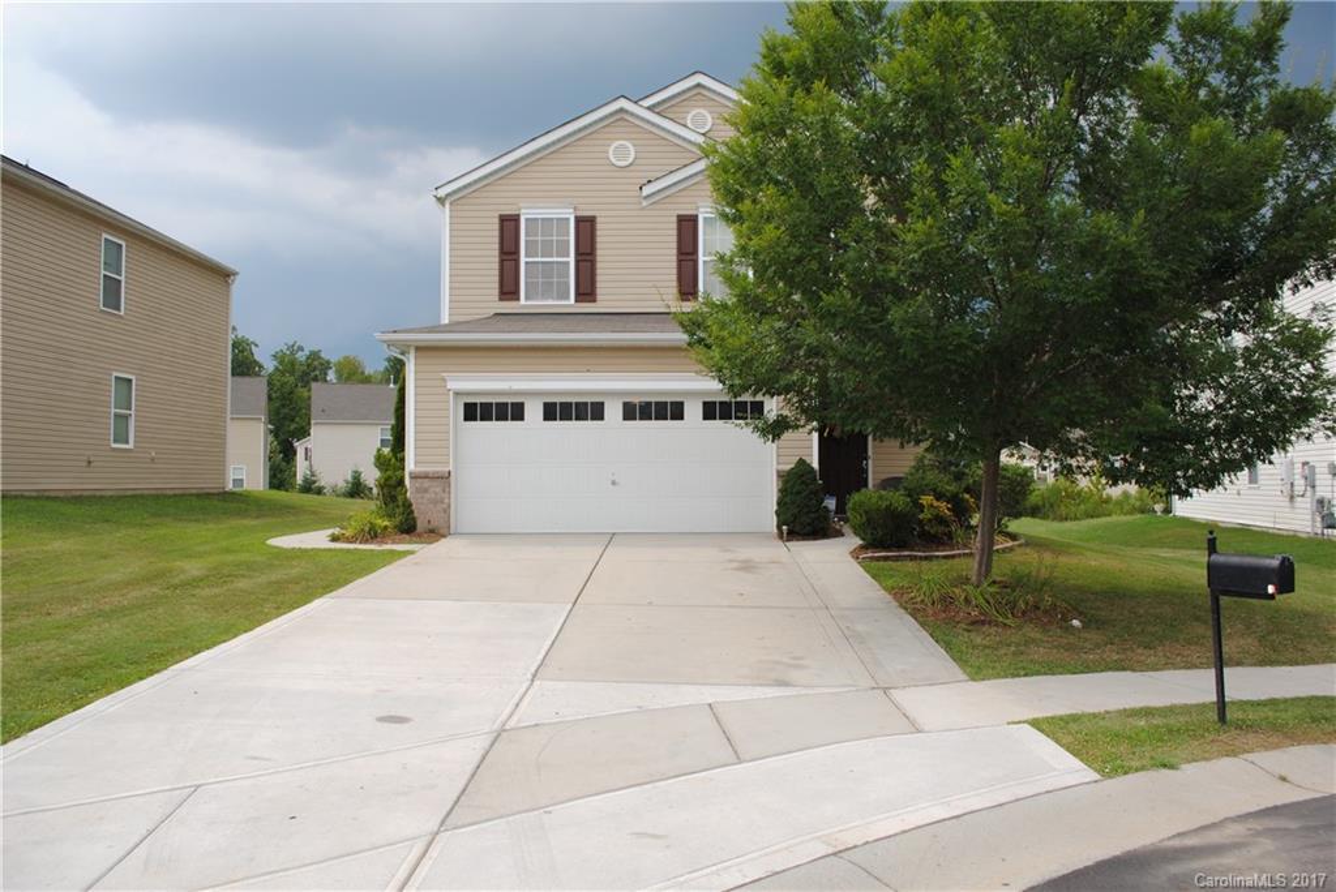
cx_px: 668
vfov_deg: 43.7
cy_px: 446
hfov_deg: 61.9
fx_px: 1114
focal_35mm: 30
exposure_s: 1/200
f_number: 7.1
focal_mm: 20
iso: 100
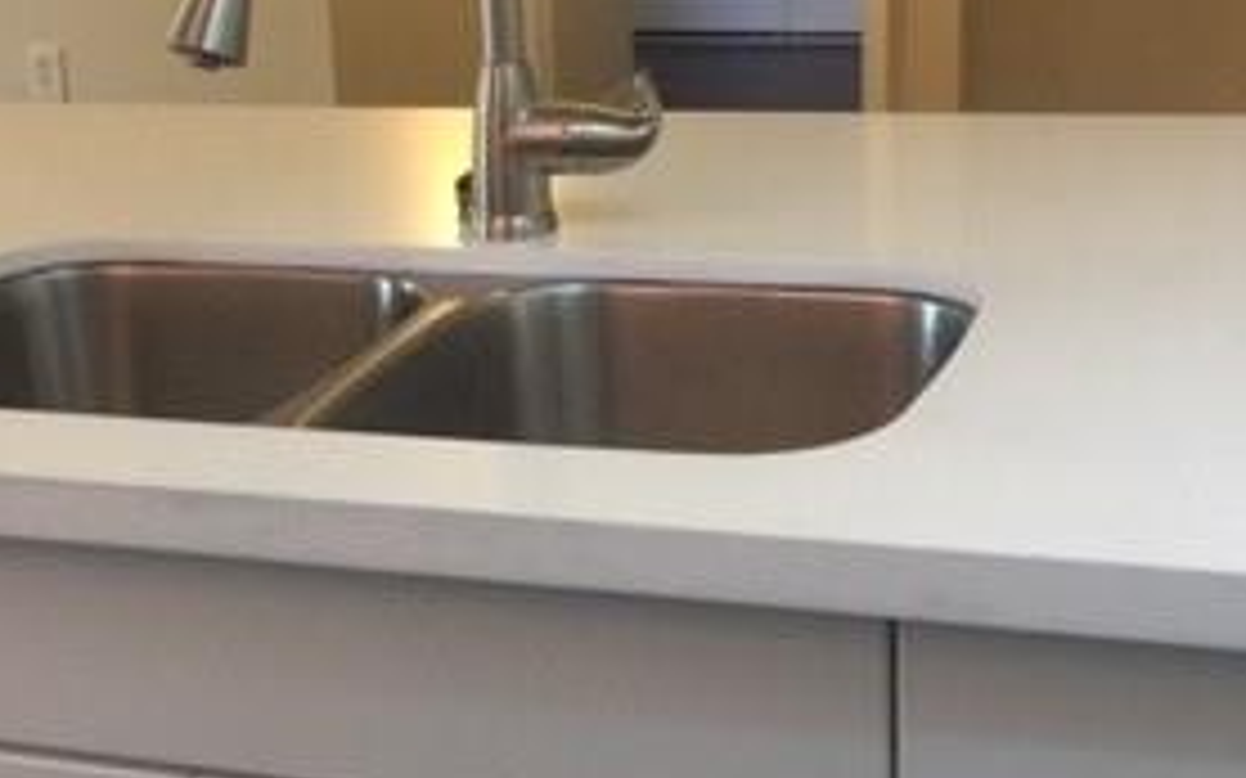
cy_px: 499
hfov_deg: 28.8
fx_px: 2410
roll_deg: +4.2
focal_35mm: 71
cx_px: 418
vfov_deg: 18.3
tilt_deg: -20.8
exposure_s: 1/15
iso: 80
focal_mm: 4.15
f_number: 2.2
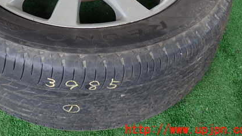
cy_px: 7
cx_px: 82
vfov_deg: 20.9
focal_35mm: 56
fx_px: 359
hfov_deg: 36.9
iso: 200
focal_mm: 6.37
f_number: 2.5
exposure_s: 1/60
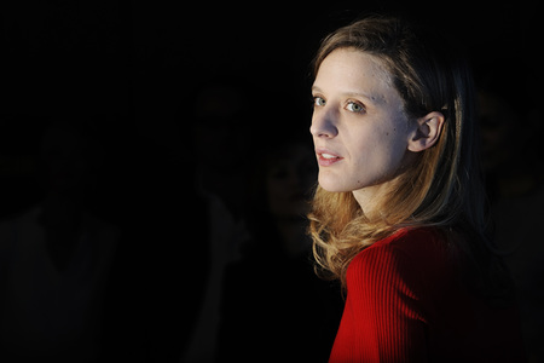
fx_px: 3022
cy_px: 182
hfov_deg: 10.3
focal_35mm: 200
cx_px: 272
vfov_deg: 6.9
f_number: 9
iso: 200
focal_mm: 200
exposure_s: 1/320
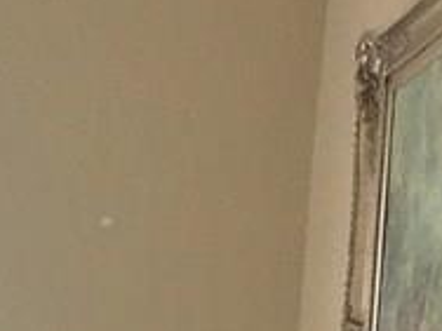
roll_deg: -0.5
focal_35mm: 158
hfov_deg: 11.7
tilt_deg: -10.6
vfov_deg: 8.4
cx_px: -327
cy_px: 850
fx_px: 2017
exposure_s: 1/120
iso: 40
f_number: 2.2
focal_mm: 4.15
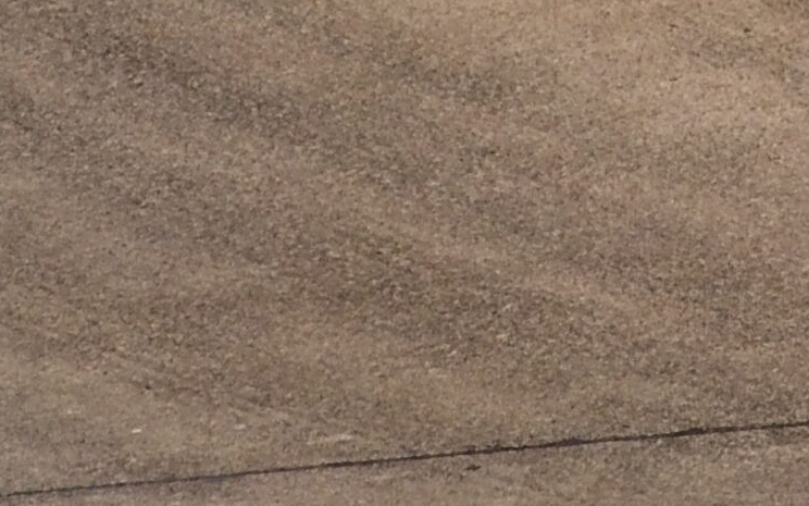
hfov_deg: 1.9
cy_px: -465
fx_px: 23966
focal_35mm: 1087
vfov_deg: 1.2
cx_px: 849
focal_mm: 52.8
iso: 100
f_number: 5.1
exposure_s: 1/600
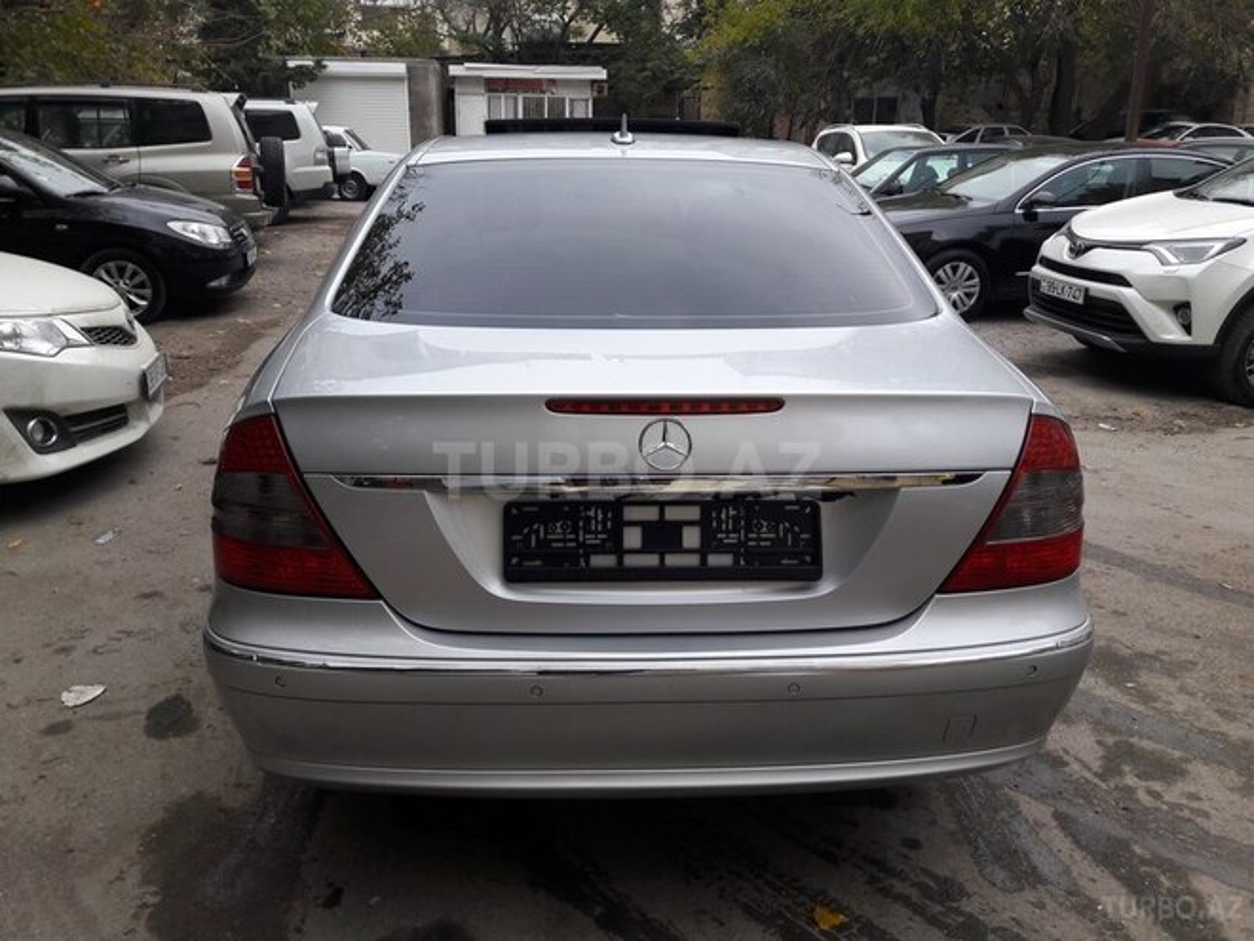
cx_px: 627
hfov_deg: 63.4
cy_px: 470
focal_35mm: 28
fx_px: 1014
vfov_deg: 49.7
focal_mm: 3.7
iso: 40
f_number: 1.9
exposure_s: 1/129
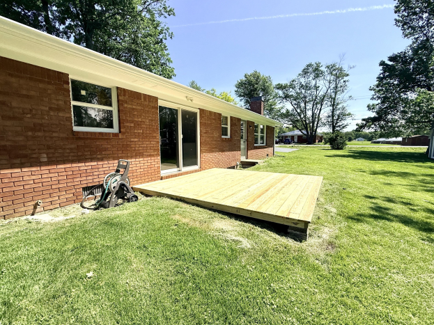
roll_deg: +0.5
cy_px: 161
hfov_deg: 98.2
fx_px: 188
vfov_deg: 81.7
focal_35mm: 15
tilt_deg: -4.6
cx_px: 214
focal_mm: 2.22
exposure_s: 1/2320
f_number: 2.2
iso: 50
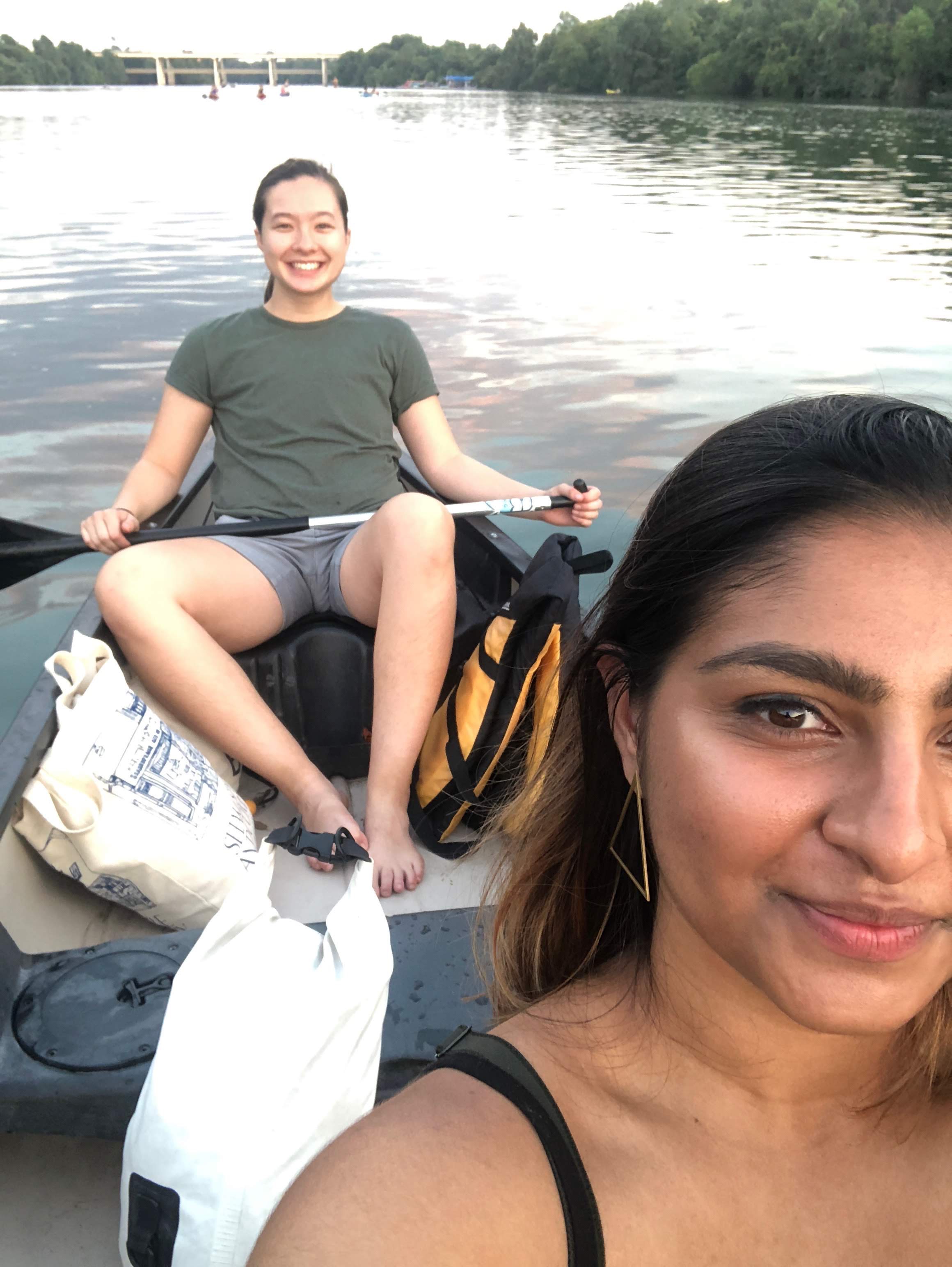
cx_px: 476
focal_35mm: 32
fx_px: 1172
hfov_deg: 44.2
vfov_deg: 56.8
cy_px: 634
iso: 125
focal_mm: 2.87
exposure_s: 1/60
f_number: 2.2
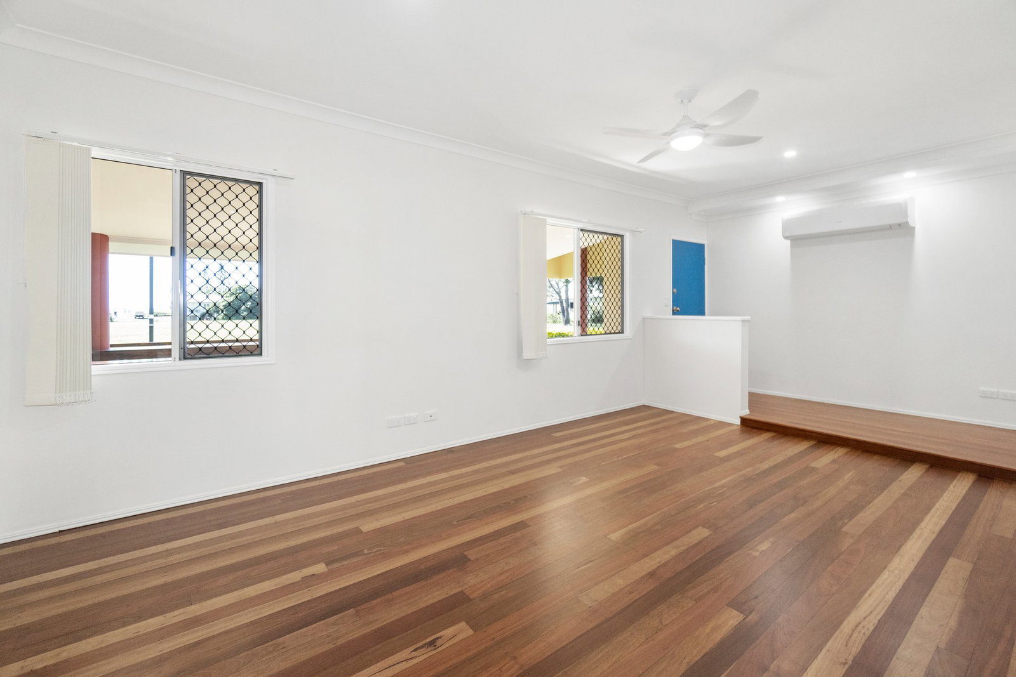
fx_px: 423
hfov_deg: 100.4
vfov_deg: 77.3
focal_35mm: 15
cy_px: 338
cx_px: 508
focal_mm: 10
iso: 500
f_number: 4
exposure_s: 1/160
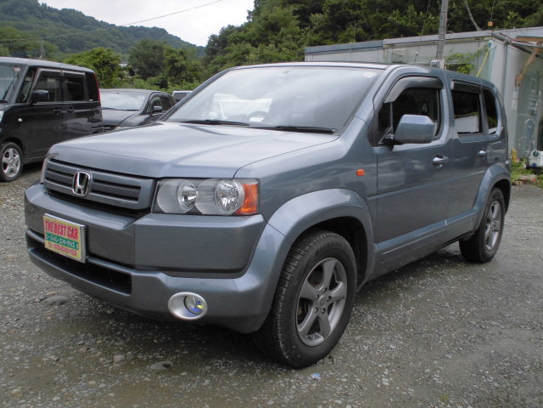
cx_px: 272
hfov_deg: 54.0
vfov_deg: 41.8
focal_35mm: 34
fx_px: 533
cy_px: 204
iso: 100
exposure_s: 1/250
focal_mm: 6.1
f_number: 4
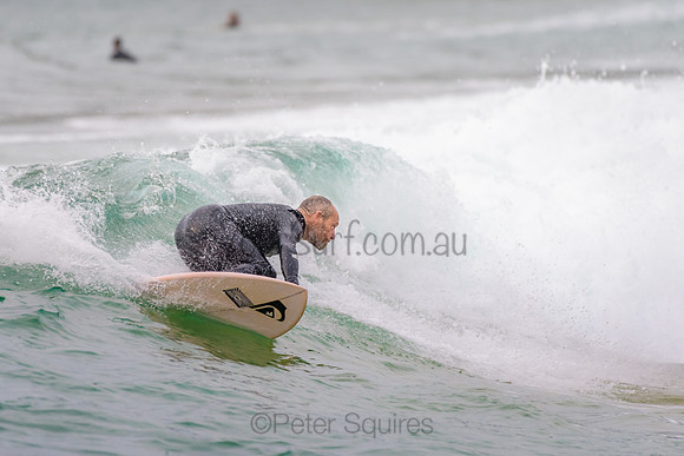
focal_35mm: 613
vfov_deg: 2.2
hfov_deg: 3.4
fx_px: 11648
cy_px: 225
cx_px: 284
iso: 400
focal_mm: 500
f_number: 5.6
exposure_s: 1/800
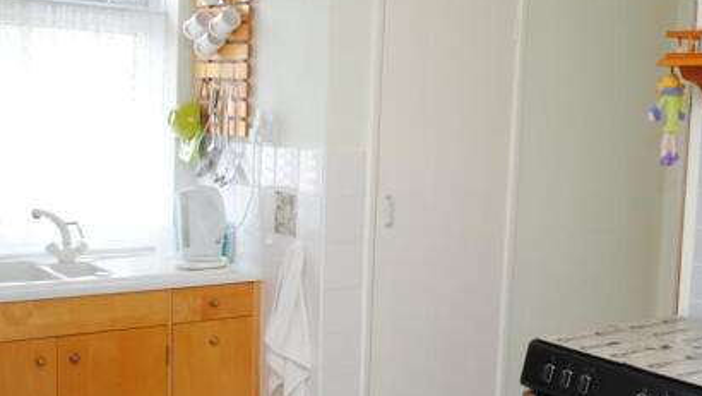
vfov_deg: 24.0
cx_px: 473
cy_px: 215
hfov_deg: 40.7
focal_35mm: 50
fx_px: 931
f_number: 4
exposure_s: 1/60
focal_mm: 20
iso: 200
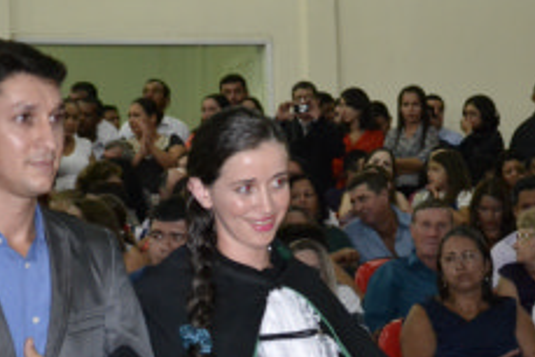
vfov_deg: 9.3
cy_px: 321
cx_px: 297
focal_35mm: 147
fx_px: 2187
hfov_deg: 13.9
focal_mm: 45
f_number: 5.3
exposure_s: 1/60
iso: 3200
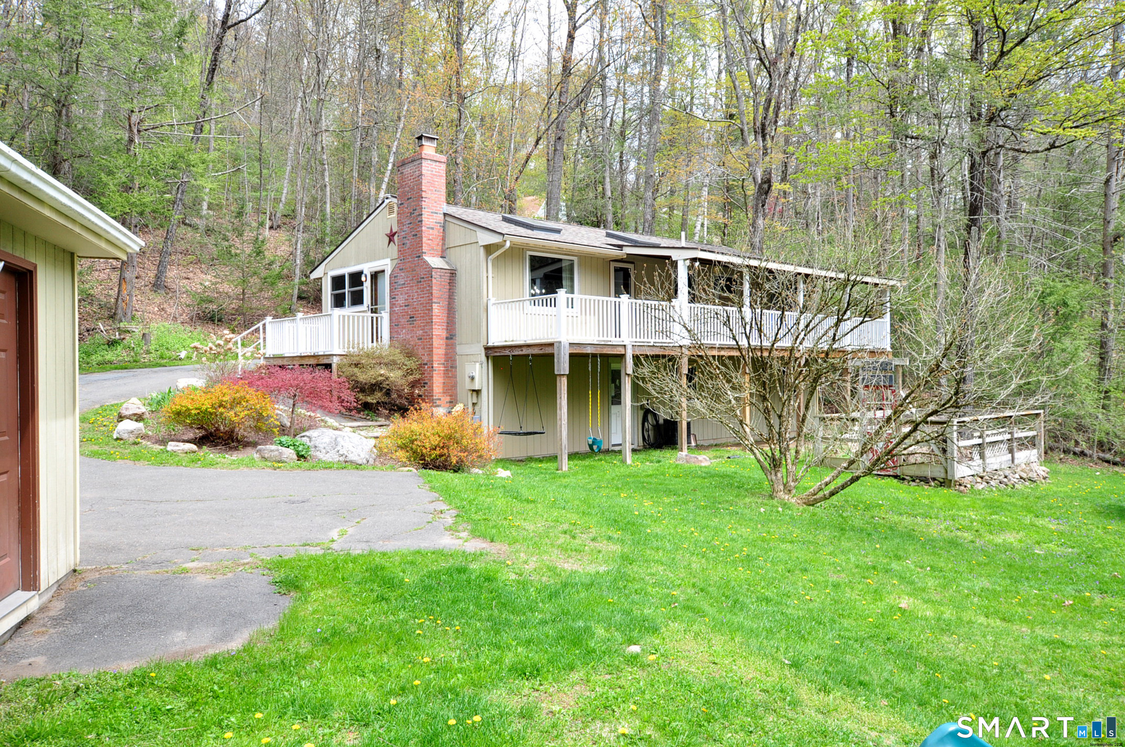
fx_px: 843
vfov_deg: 47.8
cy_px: 374
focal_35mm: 27
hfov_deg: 67.4
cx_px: 562
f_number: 8
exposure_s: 1/125
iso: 250
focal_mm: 18
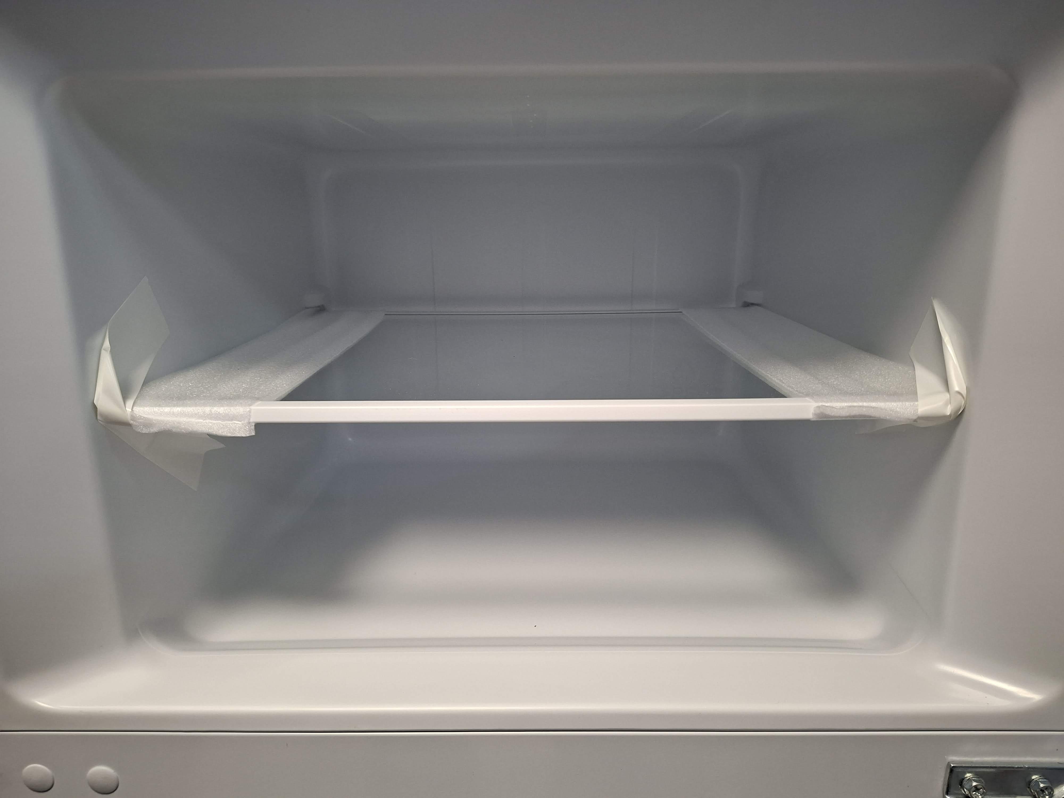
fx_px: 707
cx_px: 532
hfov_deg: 73.9
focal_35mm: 23
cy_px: 399
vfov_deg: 58.9
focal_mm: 5.54
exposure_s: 1/50
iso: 320
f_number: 1.8
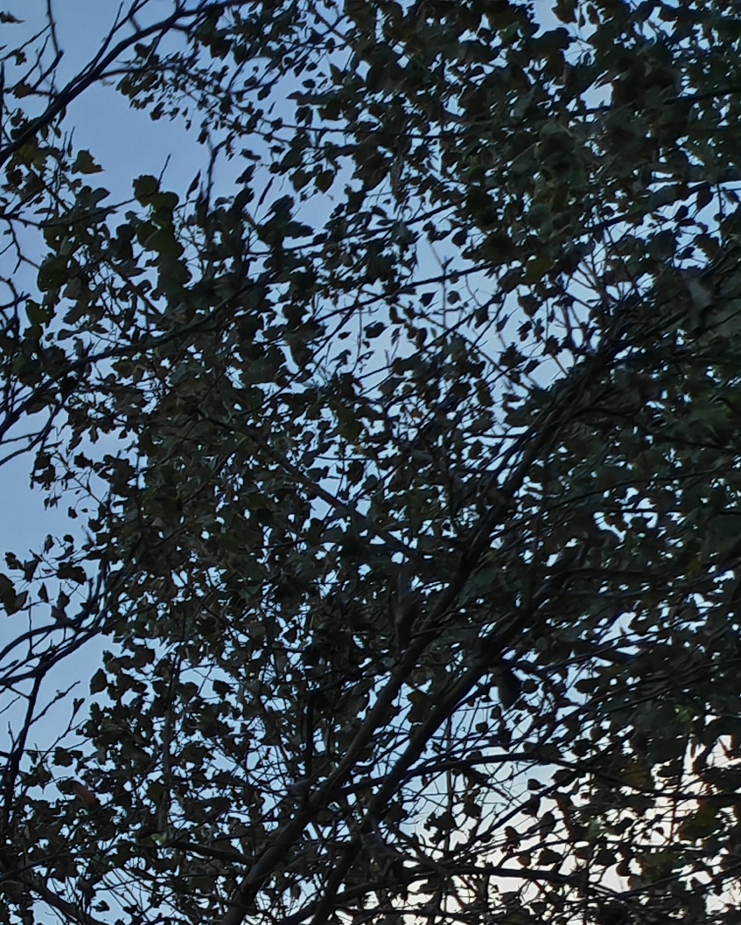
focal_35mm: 102
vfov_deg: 17.2
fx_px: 2795
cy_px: 1341
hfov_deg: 12.7
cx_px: -860
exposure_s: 1/602
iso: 100
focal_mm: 5.52
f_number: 1.9
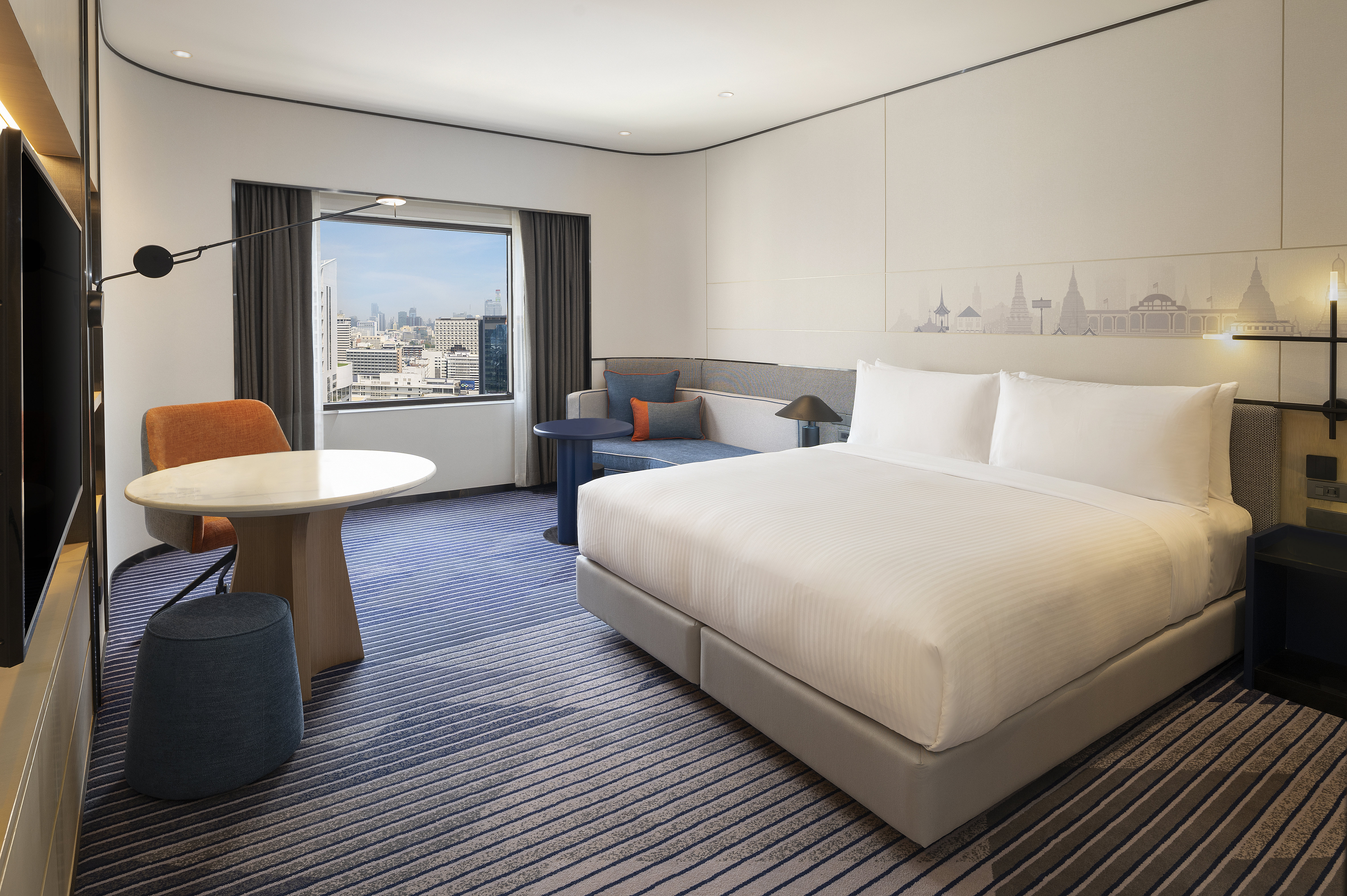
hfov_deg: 86.9
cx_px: 674
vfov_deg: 64.5
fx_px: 710
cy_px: 448
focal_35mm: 19
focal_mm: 19
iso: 320
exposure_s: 1/10
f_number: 8
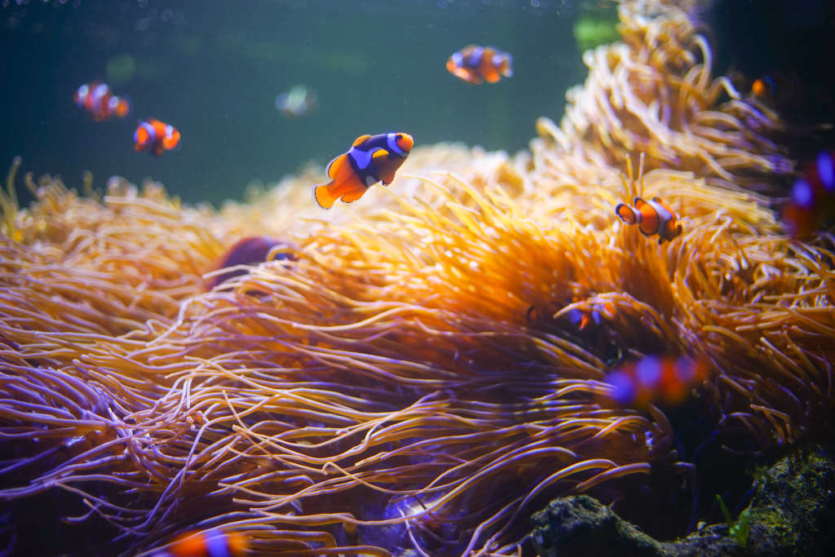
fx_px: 1160
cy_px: 278
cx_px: 418
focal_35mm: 50
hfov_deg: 39.6
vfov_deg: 27.0
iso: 500
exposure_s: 1/320
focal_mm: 50
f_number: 1.8
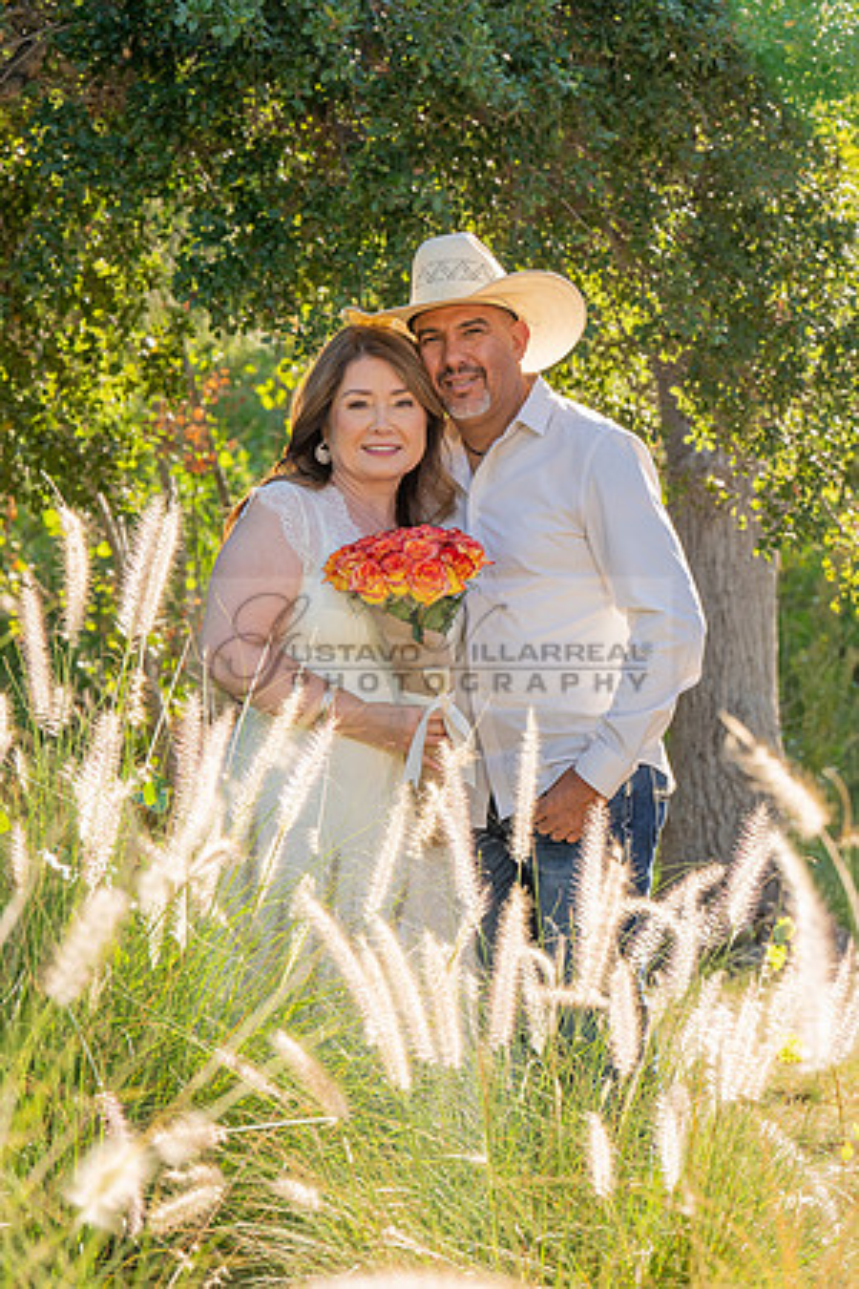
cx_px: 373
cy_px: 743
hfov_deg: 8.7
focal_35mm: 157
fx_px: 5629
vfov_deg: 13.1
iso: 200
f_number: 7.1
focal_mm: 91
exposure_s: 1/200
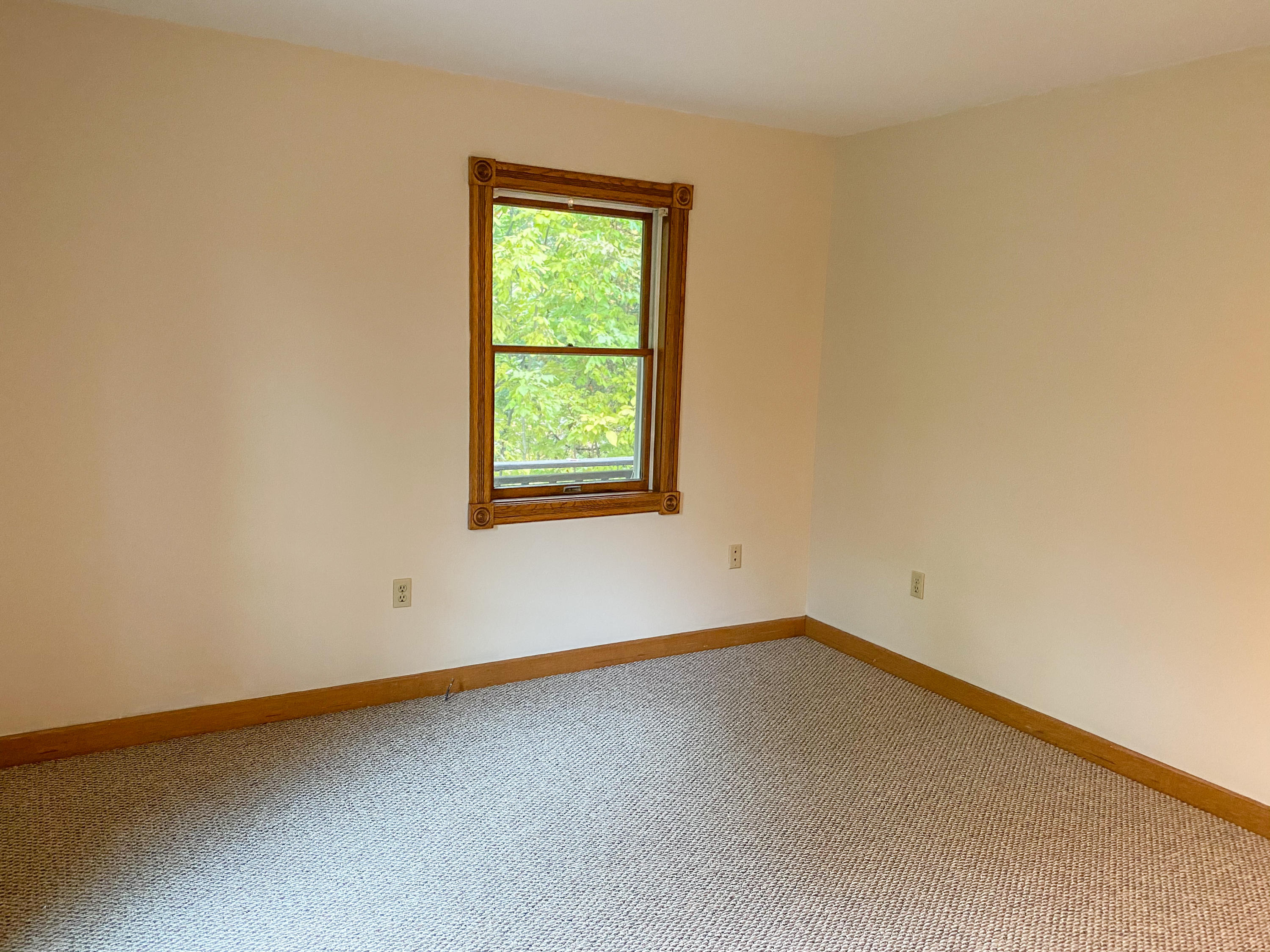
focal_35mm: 26
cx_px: 635
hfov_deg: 67.3
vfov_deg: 53.1
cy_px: 476
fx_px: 954
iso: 320
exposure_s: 1/60
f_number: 1.8
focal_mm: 4.25
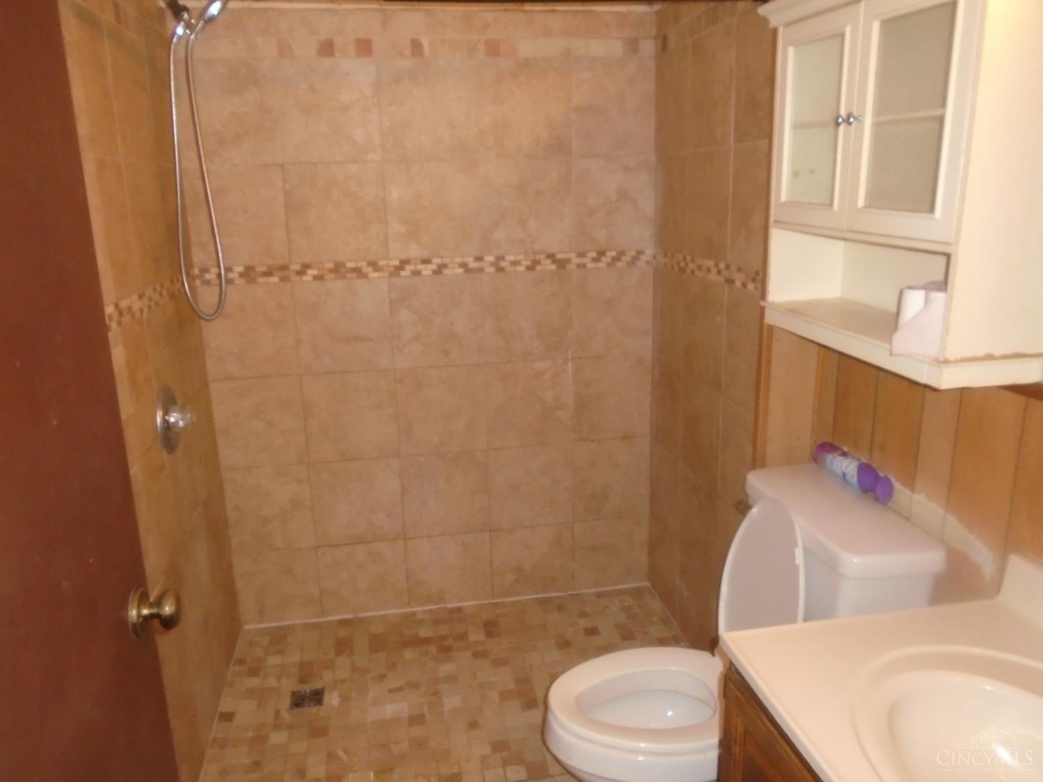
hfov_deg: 67.3
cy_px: 391
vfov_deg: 53.1
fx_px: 783
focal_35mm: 26
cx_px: 522
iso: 400
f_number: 3.2
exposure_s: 1/30
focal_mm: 4.6
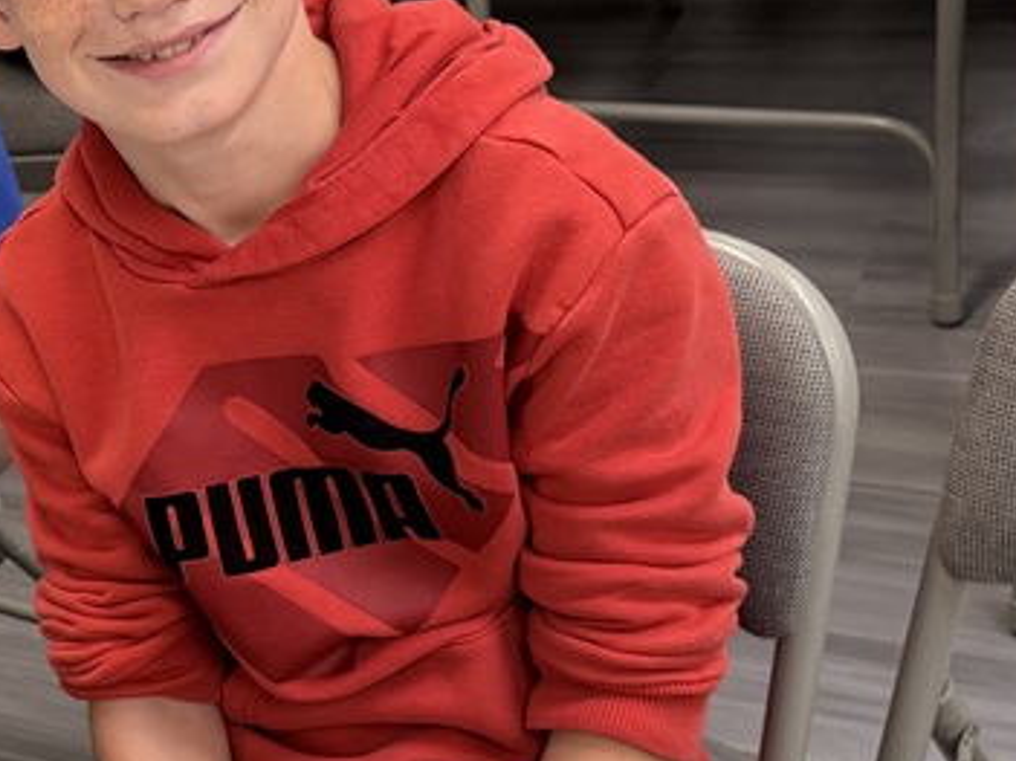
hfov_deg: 25.6
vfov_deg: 20.9
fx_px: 2054
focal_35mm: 70
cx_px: -116
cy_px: 498
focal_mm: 6.76
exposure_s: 1/100
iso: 160
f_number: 1.78
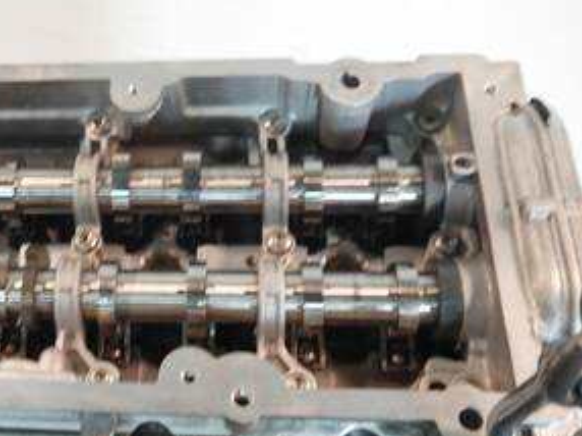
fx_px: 790
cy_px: 181
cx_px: 110
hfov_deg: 38.8
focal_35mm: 47
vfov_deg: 30.8
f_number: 3.5
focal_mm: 14
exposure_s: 1/60
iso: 500
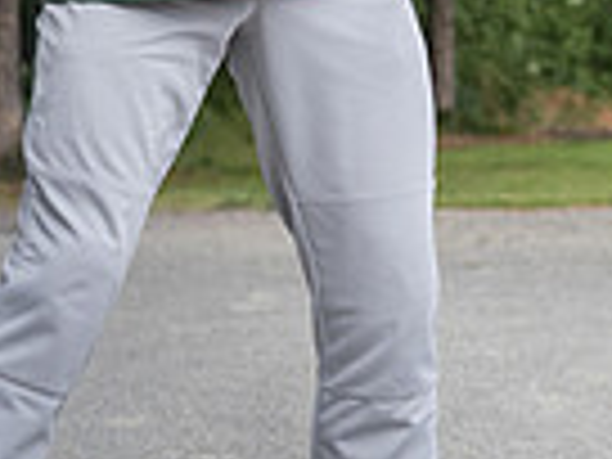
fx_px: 6046
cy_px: 20
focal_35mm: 342
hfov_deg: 5.8
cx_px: 580
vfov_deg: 4.3
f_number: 2.8
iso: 400
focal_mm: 40
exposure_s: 1/1600
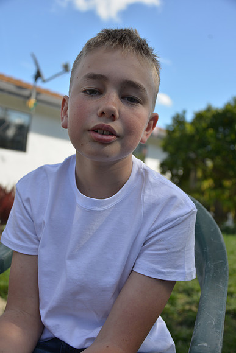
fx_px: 344
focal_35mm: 35
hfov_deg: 37.9
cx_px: 118
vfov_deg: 54.4
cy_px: 176
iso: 100
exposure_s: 1/500
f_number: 3.8
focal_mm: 35
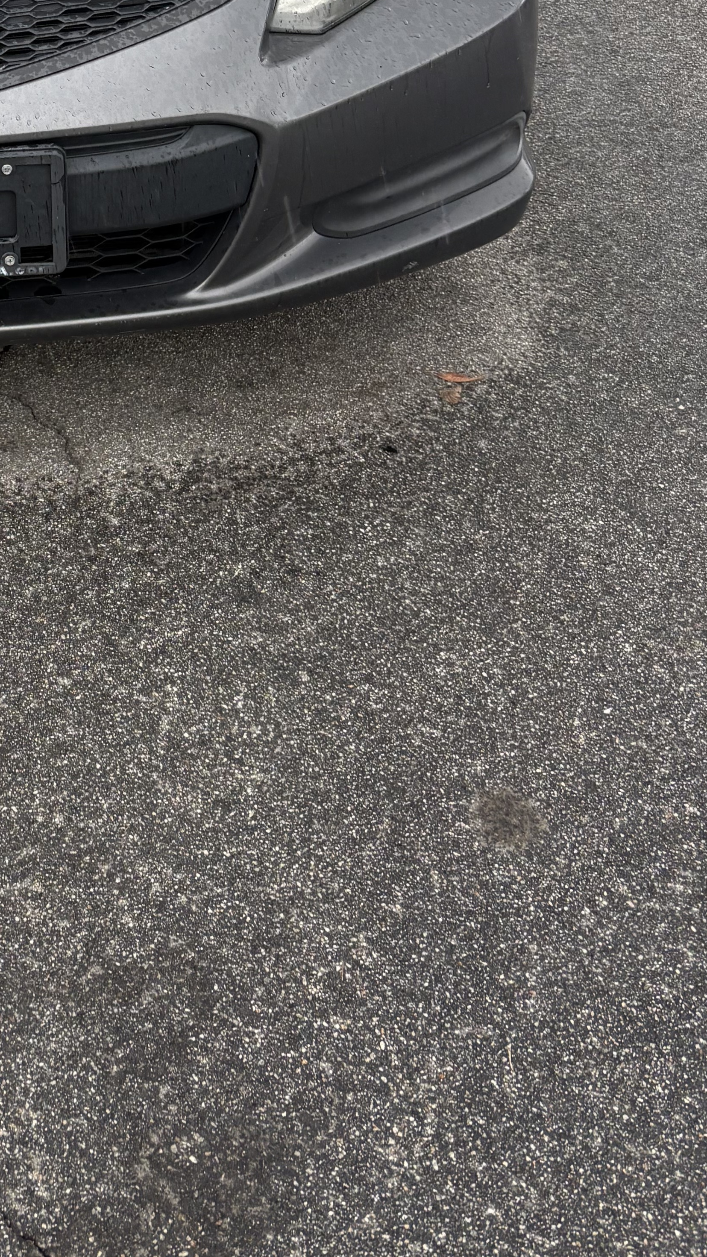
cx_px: -167
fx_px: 1833
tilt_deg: -21.5
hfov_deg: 20.3
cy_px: 162
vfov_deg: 35.9
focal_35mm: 55
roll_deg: -1.8
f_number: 1.6
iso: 64
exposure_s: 1/121
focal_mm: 5.96
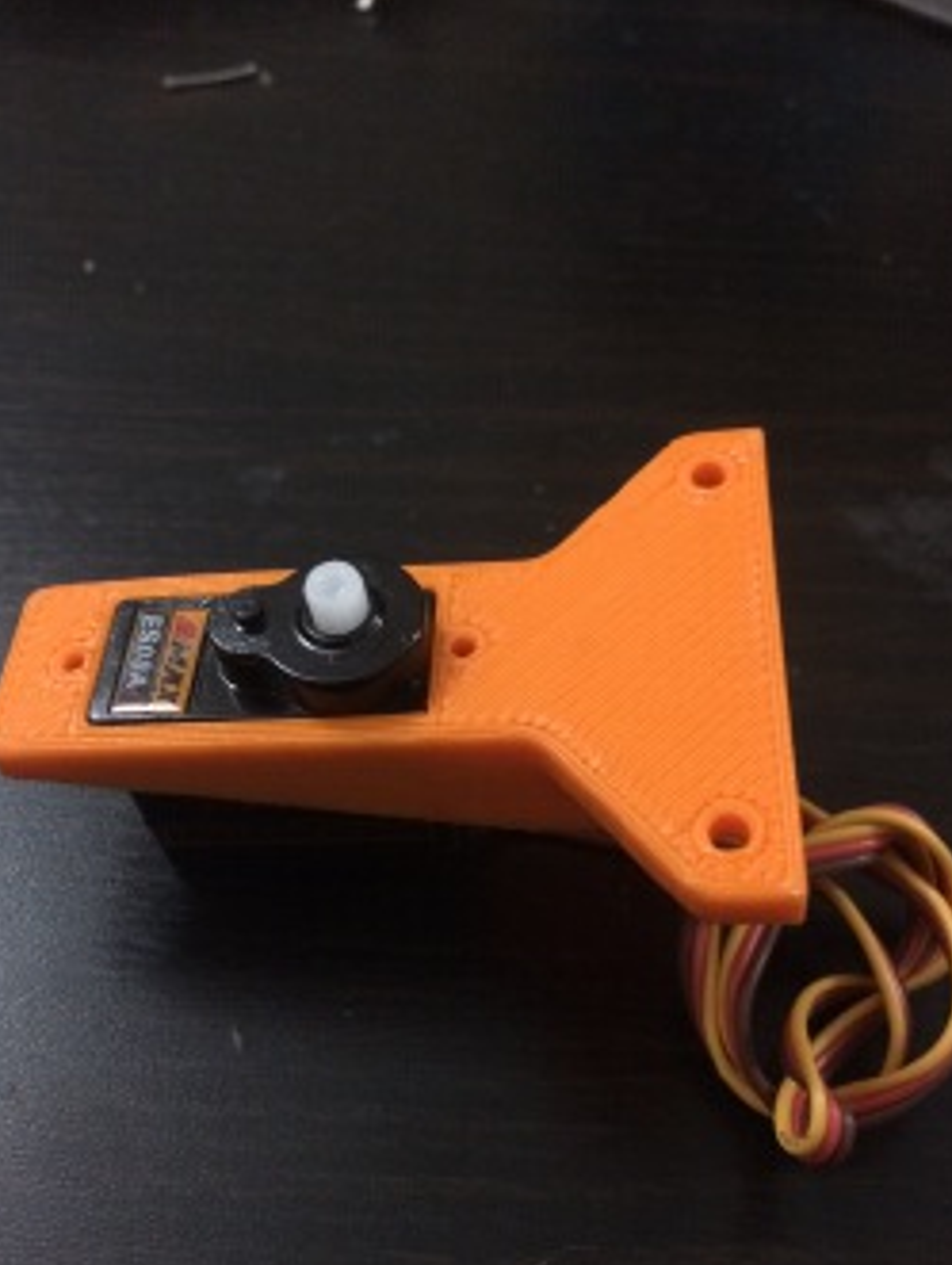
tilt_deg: -56.8
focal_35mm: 35
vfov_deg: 52.3
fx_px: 1281
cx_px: 478
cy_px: 745
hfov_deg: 40.8
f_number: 2.2
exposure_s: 1/17
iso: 400
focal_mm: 4.15
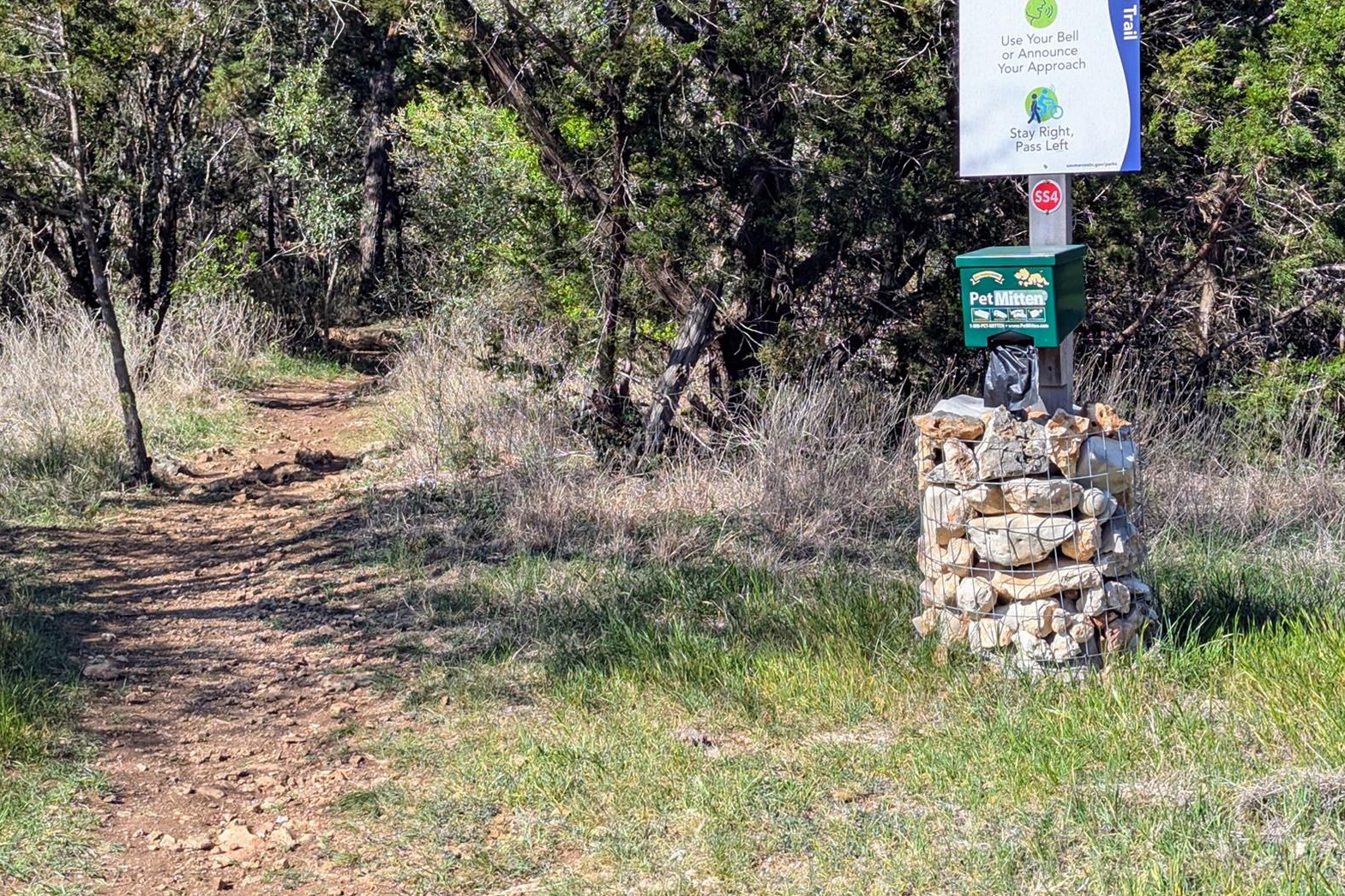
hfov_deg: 31.0
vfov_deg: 20.8
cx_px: 694
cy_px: 246
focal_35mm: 65
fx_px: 2428
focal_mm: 6.81
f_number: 1.85
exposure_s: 1/3040
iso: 52
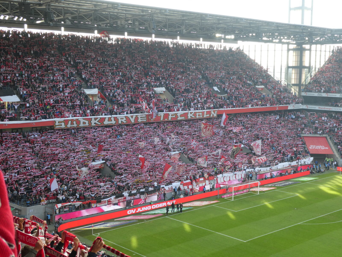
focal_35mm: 50
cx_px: 171
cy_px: 128
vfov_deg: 29.1
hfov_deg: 38.2
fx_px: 494
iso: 80
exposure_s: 1/80
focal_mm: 9
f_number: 4.1
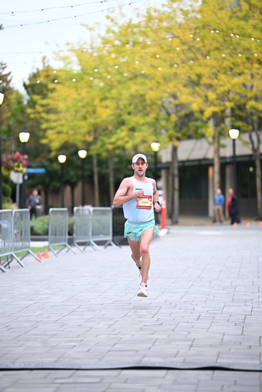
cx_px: 131
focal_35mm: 150
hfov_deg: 9.2
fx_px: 1636
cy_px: 196
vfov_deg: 13.7
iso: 1250
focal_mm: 150
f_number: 2.8
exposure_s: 1/640
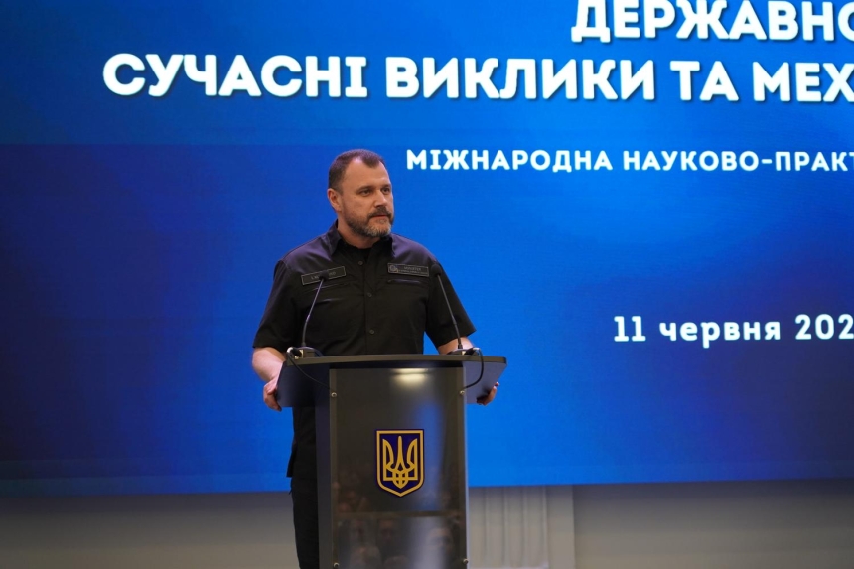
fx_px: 1850
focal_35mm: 78
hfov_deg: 26.0
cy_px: 284
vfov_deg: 17.5
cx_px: 427
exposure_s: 1/160
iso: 2000
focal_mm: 78
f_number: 4
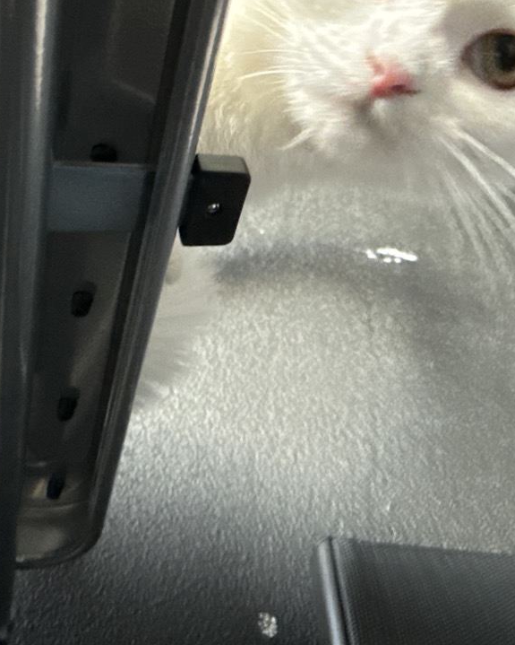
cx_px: 382
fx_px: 724
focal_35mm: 38
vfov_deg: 47.3
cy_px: 227
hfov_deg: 38.2
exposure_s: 1/60
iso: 1250
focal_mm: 2.22
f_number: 2.2
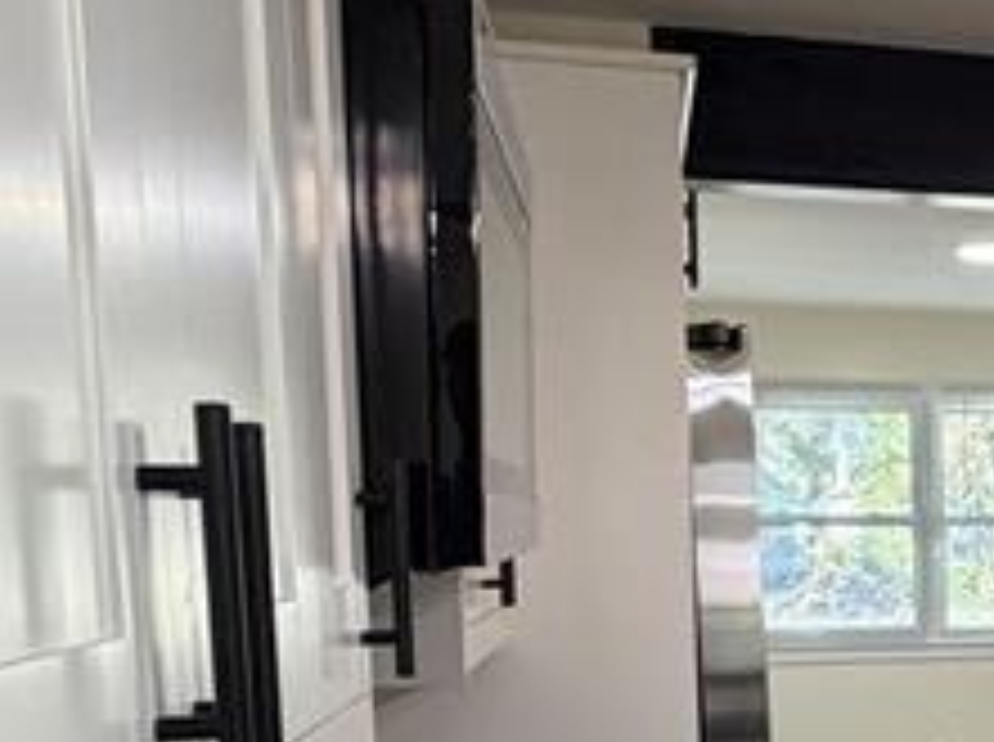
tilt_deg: -5.8
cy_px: 711
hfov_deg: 25.0
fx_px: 1863
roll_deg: -0.1
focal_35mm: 65
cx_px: 1358
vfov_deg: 21.8
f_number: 2.2
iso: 250
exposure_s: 1/60
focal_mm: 2.22
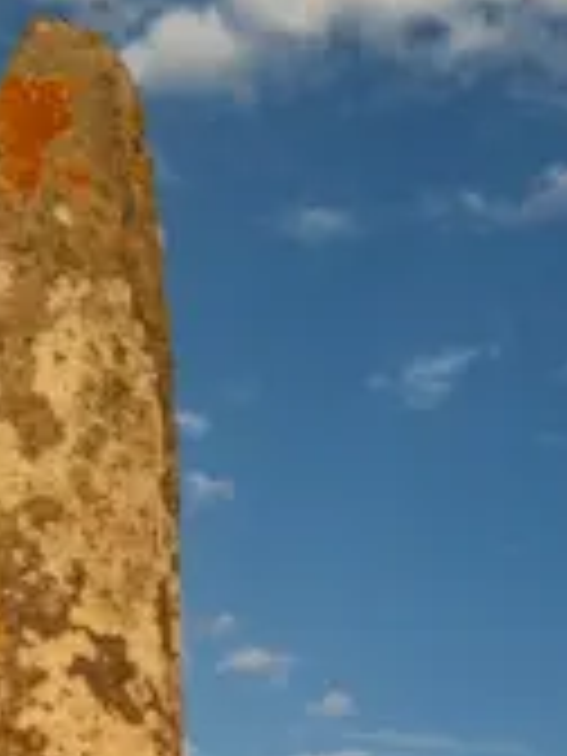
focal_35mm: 104
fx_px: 2271
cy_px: 976
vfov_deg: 17.7
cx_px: 250
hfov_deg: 14.2
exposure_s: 1/1257
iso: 64
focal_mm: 3.85
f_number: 2.8
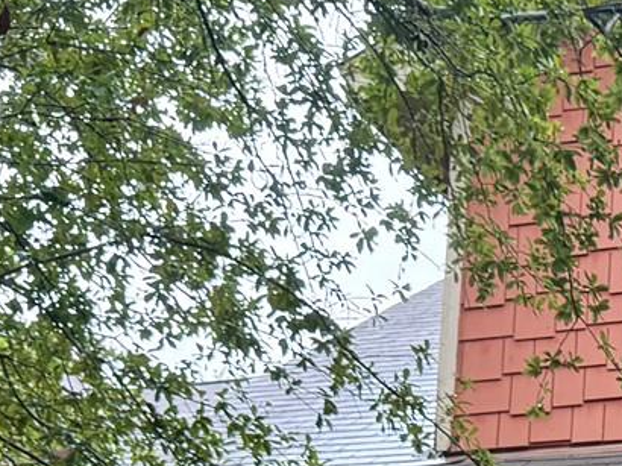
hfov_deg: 15.2
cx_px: 931
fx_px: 2155
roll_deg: -1.3
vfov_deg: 11.5
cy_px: 826
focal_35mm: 120
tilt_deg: +10.9
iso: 160
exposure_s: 1/230
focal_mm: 6.76
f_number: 1.78
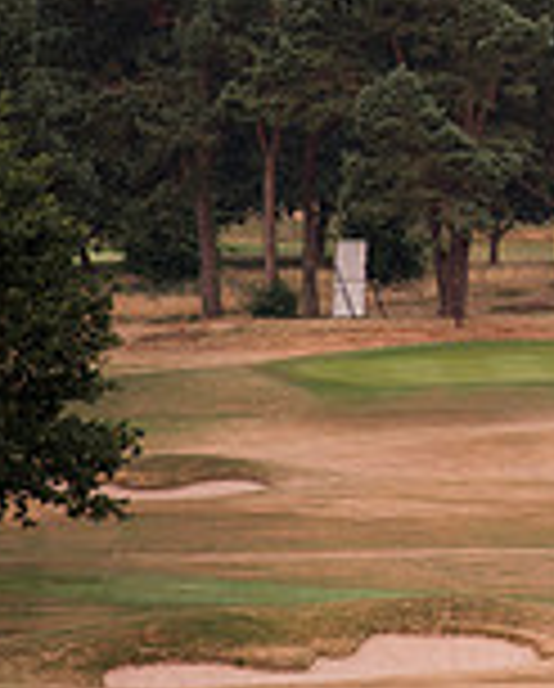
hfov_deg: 2.2
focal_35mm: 710
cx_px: 1234
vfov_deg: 2.7
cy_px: 70
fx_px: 14508
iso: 400
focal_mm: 200
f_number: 6.3
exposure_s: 1/320
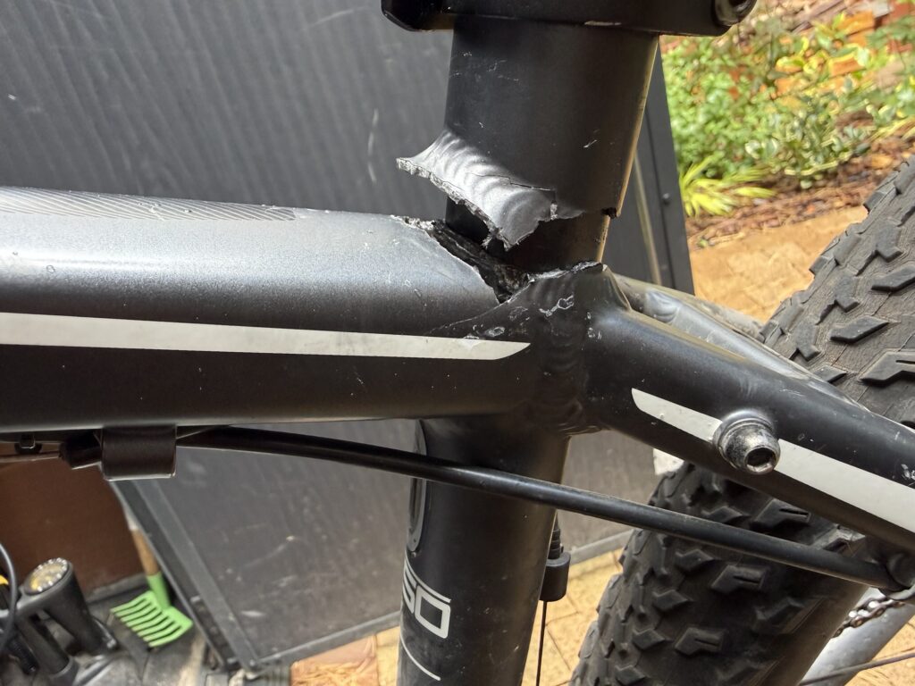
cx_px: 458
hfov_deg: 71.6
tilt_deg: -22.6
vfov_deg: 56.8
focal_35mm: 24
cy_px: 343
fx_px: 634
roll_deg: +18.9
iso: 320
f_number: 2.2
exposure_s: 1/99
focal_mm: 2.22
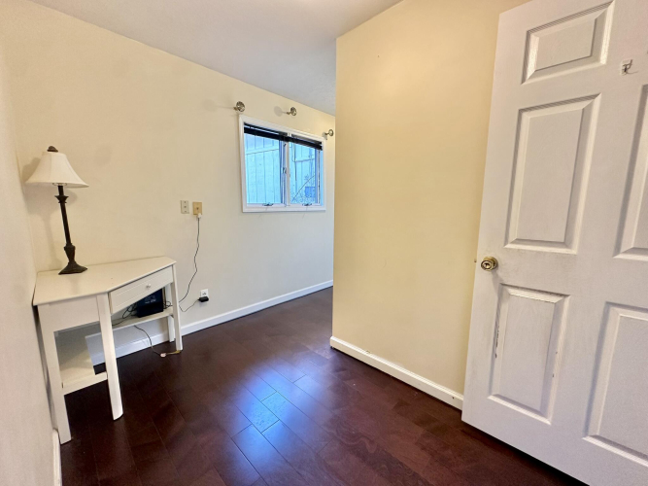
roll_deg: -0.1
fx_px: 262
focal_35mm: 14
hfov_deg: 102.1
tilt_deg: -8.3
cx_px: 324
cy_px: 243
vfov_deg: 85.7
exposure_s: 1/60
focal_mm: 2.22
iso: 200
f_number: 2.2
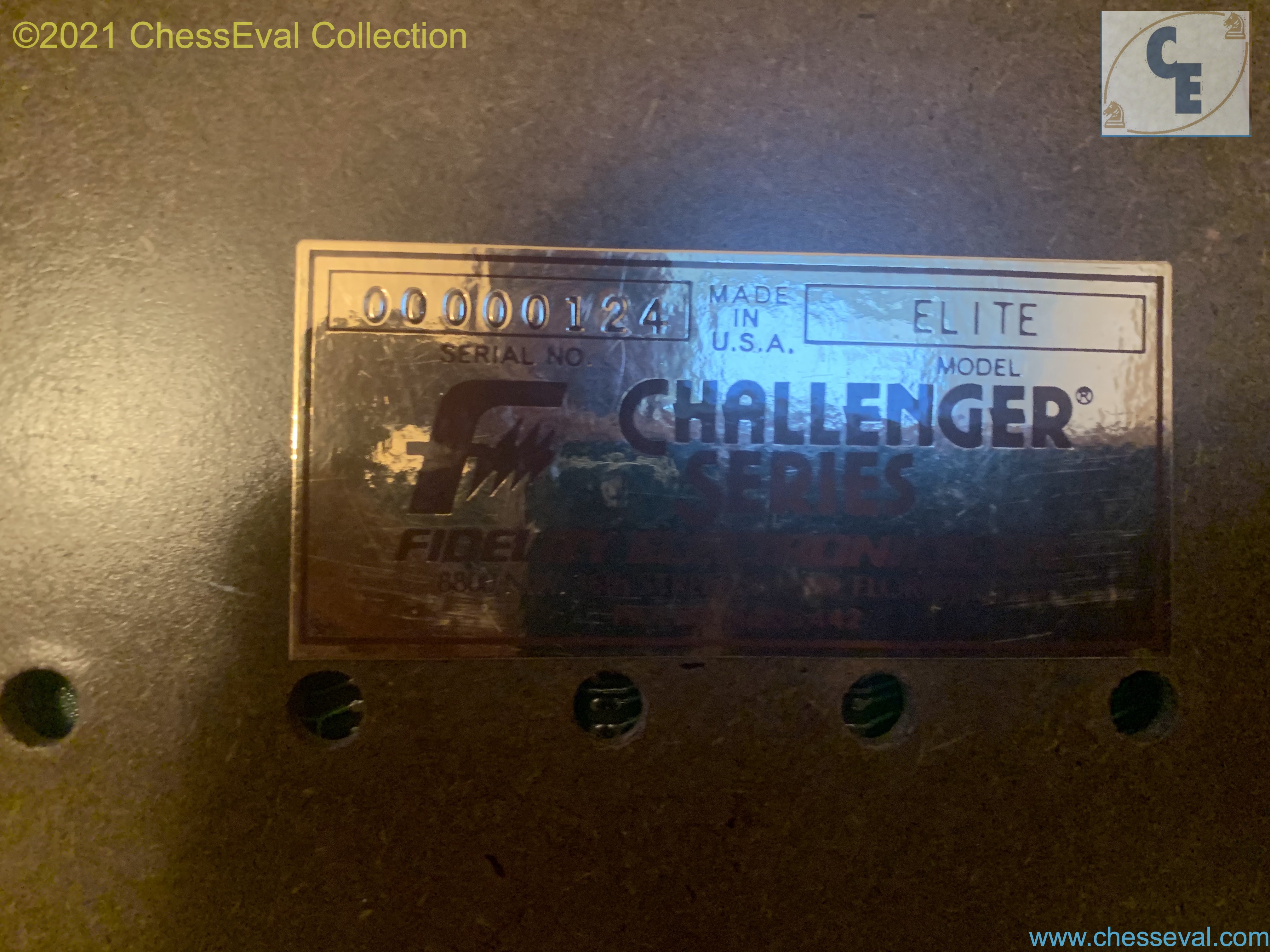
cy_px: 476
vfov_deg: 53.1
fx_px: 954
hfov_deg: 67.3
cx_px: 635
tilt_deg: -79.1
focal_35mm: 26
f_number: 1.8
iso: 500
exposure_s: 1/30
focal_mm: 4.25
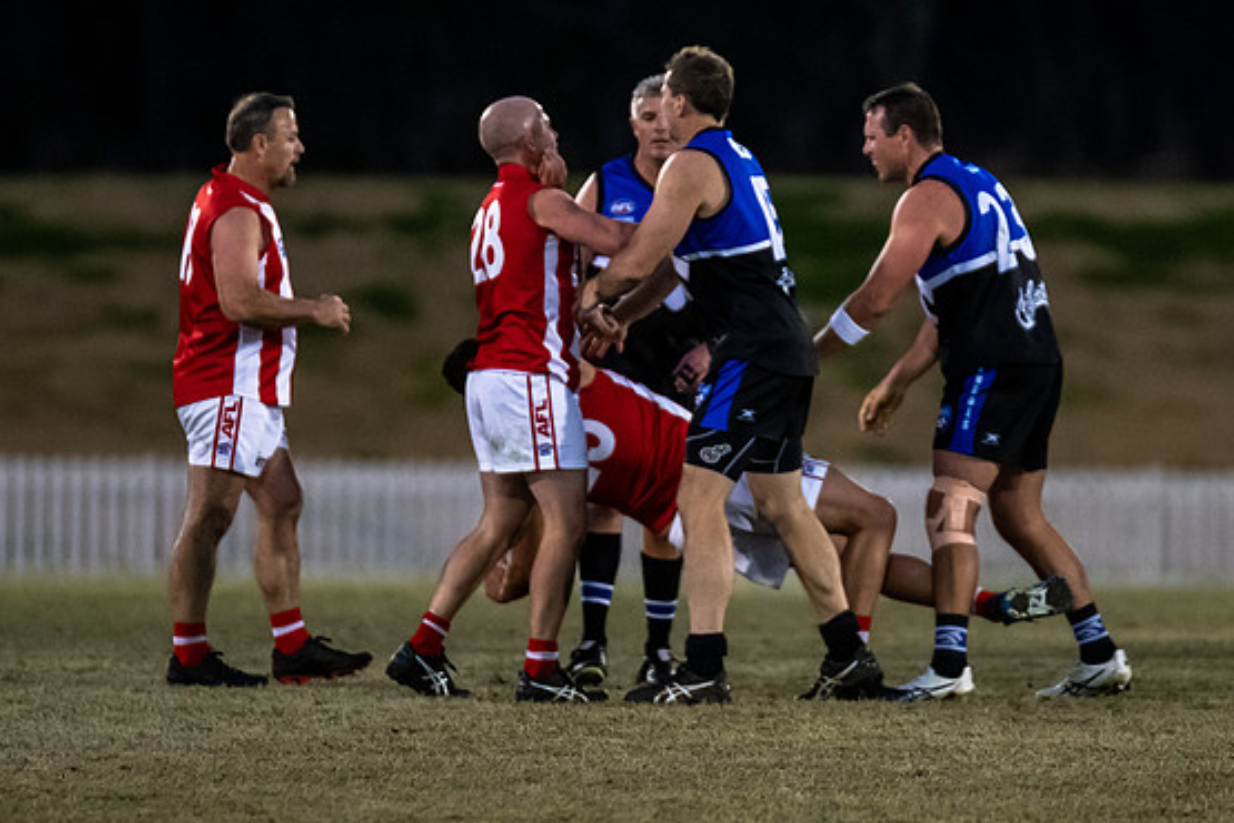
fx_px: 20634
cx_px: 717
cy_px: 374
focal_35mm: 602
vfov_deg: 2.3
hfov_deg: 3.4
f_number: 2.8
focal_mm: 300
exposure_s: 1/1250
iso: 4500
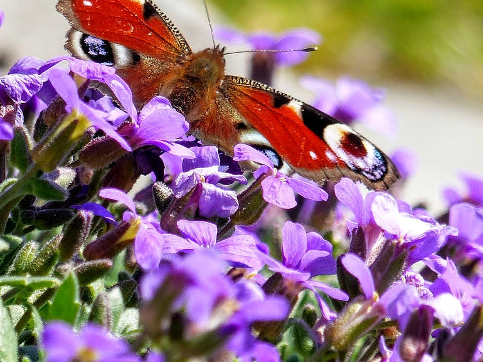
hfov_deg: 1.6
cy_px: 51
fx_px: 17394
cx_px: 179
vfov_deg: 1.2
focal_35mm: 1247
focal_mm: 108
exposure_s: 1/640
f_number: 4
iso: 100
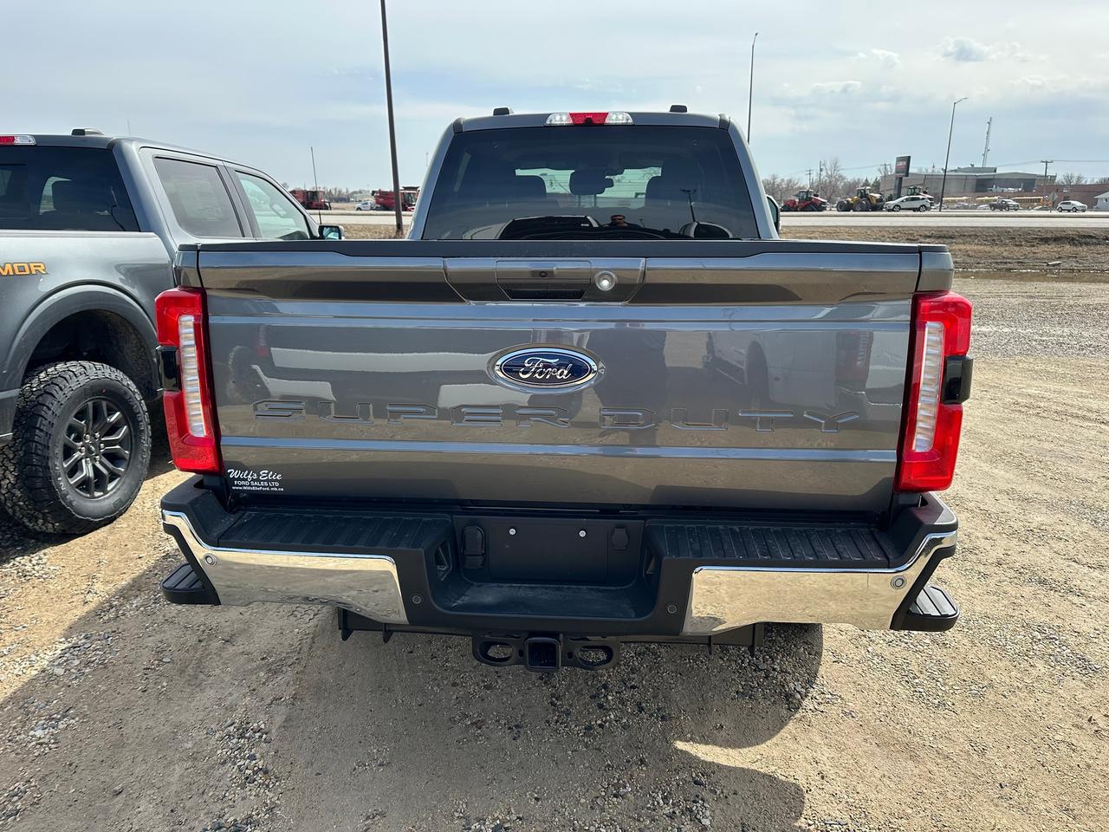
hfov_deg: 71.6
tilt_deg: -14.1
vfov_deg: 56.8
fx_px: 769
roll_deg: +0.0
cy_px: 416
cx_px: 554
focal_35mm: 24
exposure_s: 1/2110
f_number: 1.78
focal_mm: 6.86
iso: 80
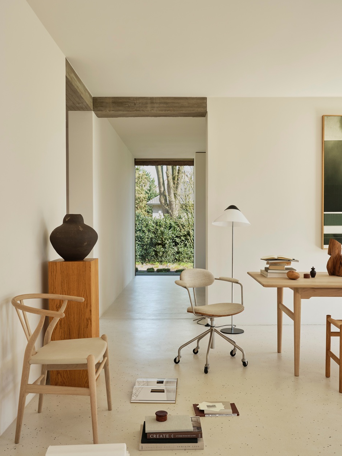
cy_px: 238
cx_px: 179
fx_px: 461
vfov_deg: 52.6
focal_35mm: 35
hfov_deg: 40.7
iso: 500
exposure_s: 1/25
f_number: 11
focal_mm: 41.8
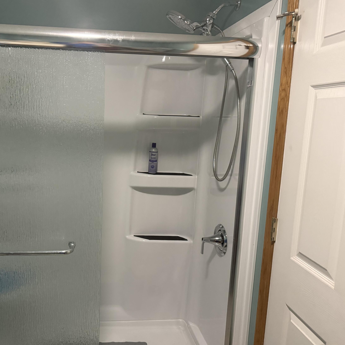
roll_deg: -1.9
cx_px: 119
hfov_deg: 54.6
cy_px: 172
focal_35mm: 29
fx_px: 327
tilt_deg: -8.7
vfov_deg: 55.6
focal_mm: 6.76
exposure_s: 1/60
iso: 640
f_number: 1.78
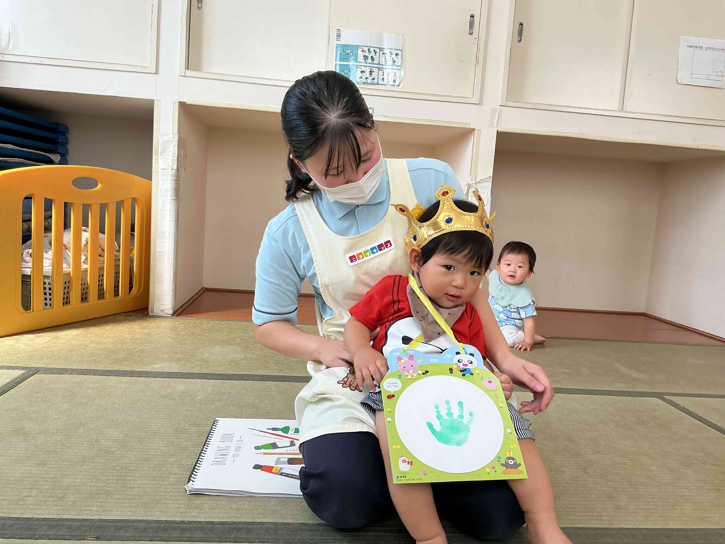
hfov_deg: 61.7
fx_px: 607
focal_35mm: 29
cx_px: 362
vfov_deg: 48.2
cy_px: 272
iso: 25
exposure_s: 1/120
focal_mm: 3
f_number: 1.8
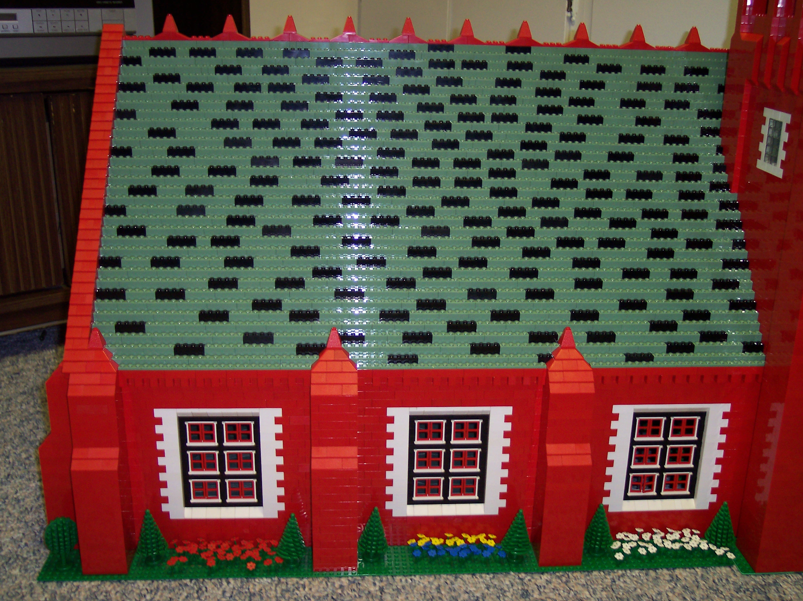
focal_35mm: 39
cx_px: 406
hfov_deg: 47.9
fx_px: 904
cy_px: 301
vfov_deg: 36.8
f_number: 2.8
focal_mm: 8
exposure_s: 1/30
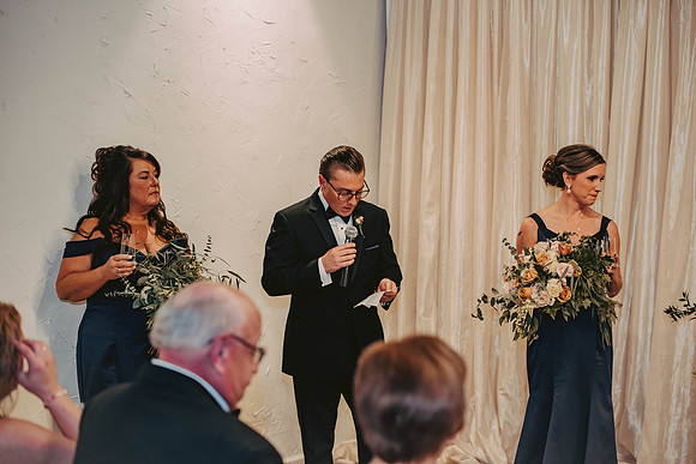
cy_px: 232
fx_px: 1354
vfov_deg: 19.5
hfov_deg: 28.8
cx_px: 348
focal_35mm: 70
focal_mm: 70
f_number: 3.2
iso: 500
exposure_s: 1/60
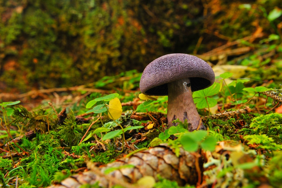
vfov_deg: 26.0
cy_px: 94
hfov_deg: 38.2
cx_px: 141
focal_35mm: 52
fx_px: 407
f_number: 13
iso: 800
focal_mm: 52
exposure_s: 1/30
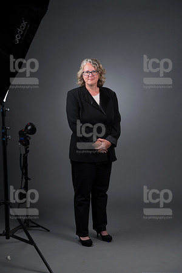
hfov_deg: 17.1
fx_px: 607
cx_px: 91
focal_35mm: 80
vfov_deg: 25.4
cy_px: 136
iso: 160
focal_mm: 80
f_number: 5.6
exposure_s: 1/250
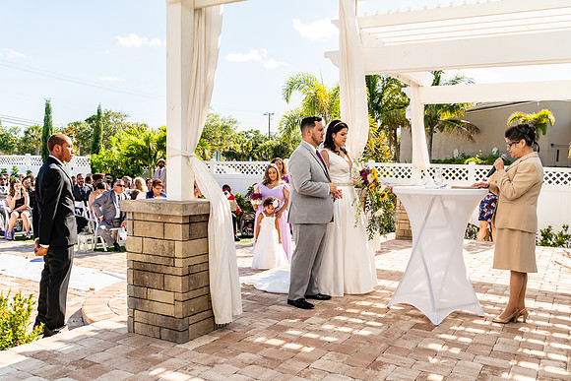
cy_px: 205
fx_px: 493
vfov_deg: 42.2
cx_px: 312
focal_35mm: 31
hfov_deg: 60.0
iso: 100
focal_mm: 28
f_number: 4
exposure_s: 1/400
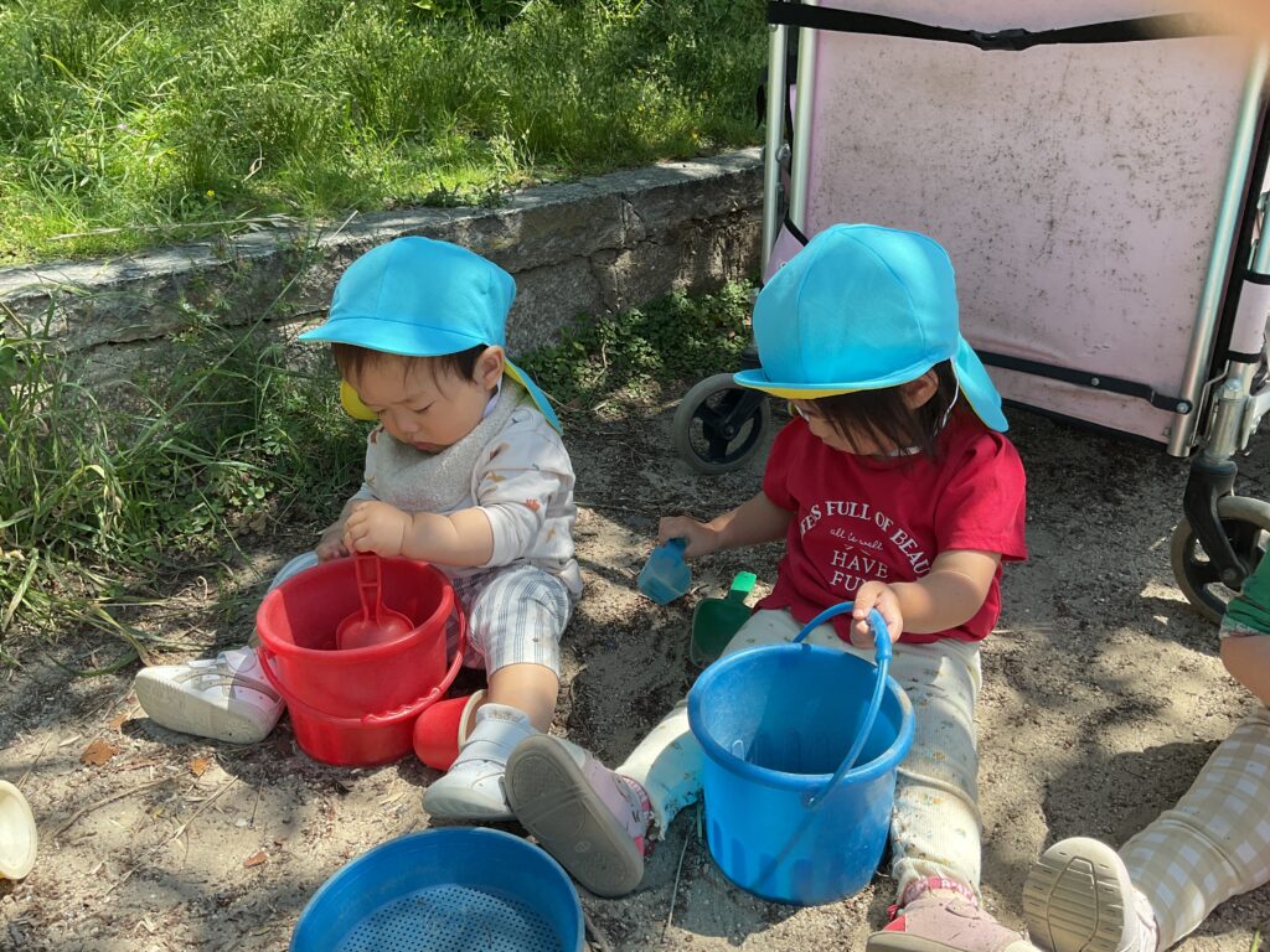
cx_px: 635
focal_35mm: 29
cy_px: 476
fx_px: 1064
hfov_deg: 61.7
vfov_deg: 48.2
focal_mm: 3
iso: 16
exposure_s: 1/519
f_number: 1.8
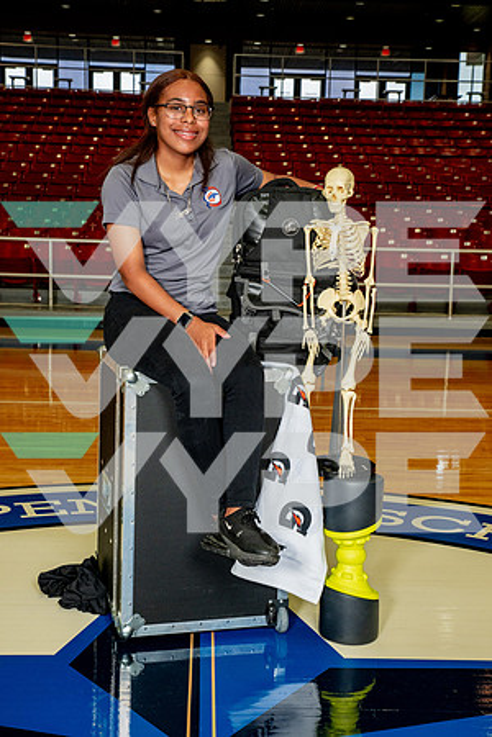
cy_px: 368
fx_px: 1025
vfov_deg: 39.6
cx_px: 246
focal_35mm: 50
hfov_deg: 27.0
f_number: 7.1
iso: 800
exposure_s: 1/200
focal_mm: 50
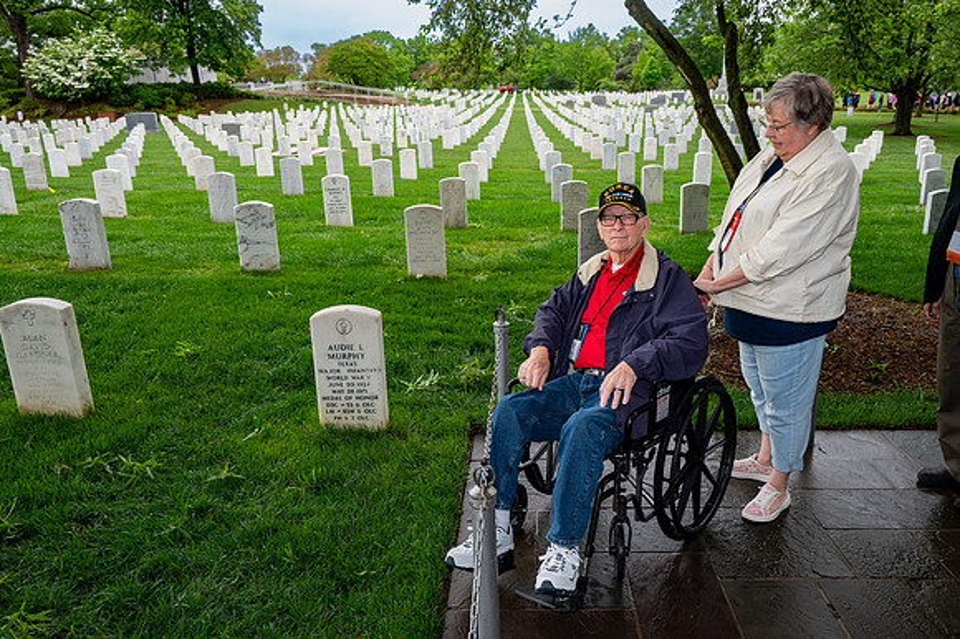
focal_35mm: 28
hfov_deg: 65.5
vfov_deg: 46.4
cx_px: 480
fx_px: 746
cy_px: 320
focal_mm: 28
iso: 320
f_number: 6.3
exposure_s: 1/100
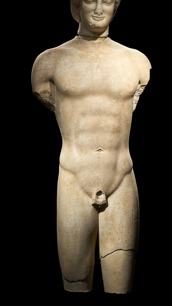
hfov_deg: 14.1
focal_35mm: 86
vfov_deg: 24.7
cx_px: 101
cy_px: 139
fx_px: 697
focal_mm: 70
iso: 200
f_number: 8
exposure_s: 1/6
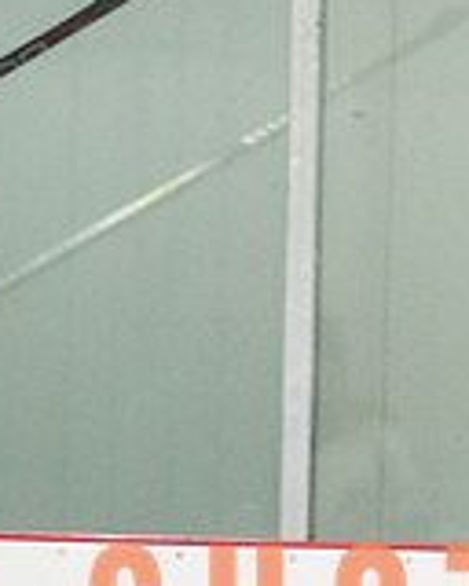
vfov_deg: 2.2
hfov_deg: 1.7
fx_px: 15529
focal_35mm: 895
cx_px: -871
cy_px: 600
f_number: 2.8
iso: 3200
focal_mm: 180
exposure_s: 1/800
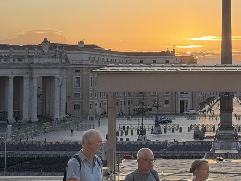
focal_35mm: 119
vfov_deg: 12.4
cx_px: 220
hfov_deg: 16.3
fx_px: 828
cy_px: 29
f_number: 1.78
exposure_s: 1/1013
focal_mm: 6.76
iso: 64
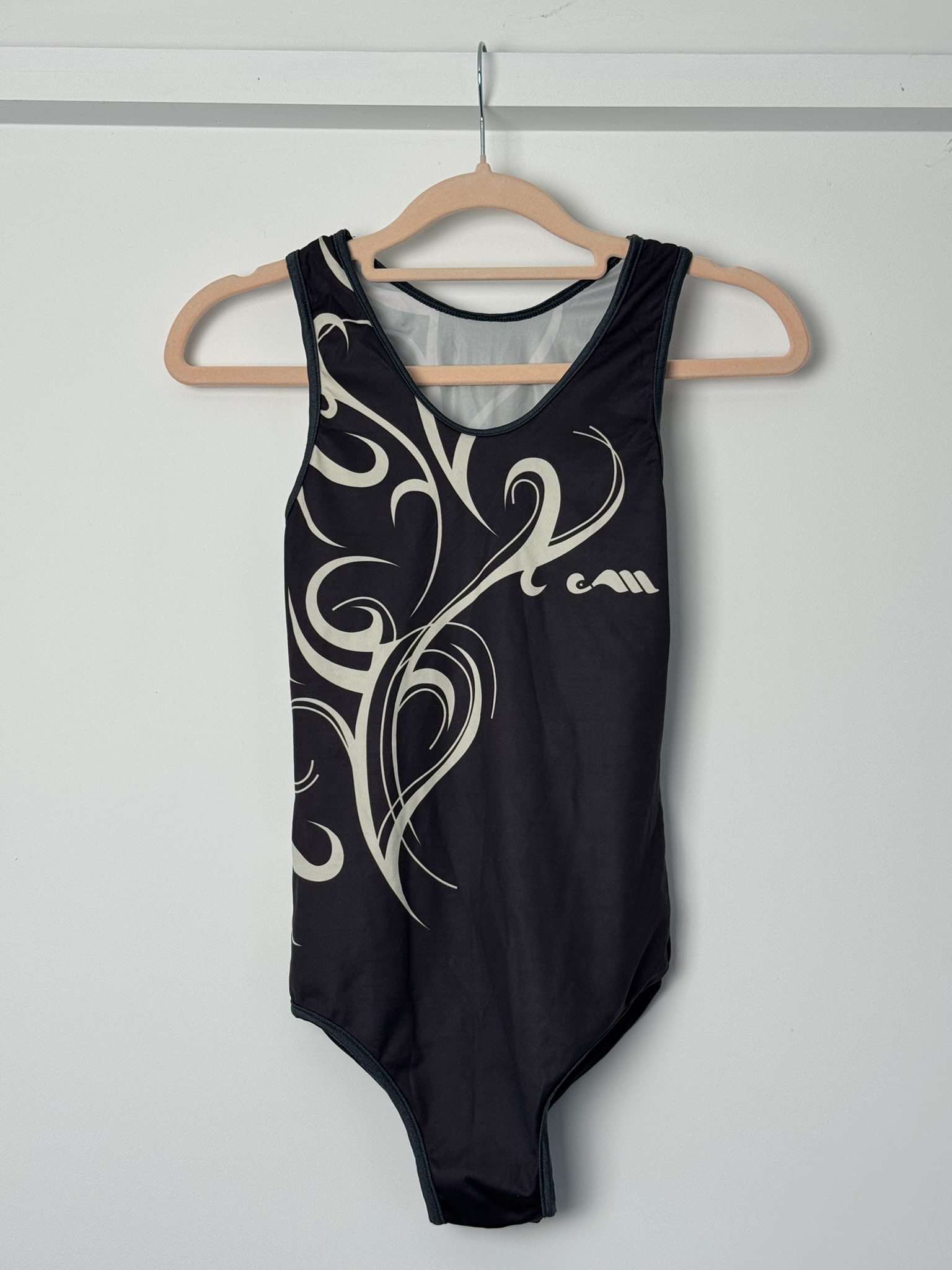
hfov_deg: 30.3
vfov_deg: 39.7
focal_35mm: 48
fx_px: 1760
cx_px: 476
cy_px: 635
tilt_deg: +4.6
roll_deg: +0.4
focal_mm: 6.76
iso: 50
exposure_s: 1/100
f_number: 1.78
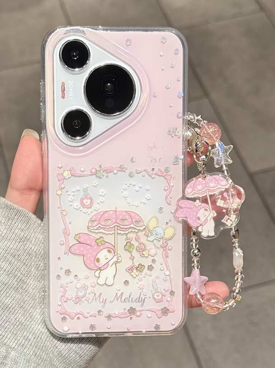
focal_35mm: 24
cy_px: 184
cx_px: 138
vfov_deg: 71.6
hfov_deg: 56.8
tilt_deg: -53.3
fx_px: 254
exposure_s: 1/50
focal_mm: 6.76
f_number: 1.78
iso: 200
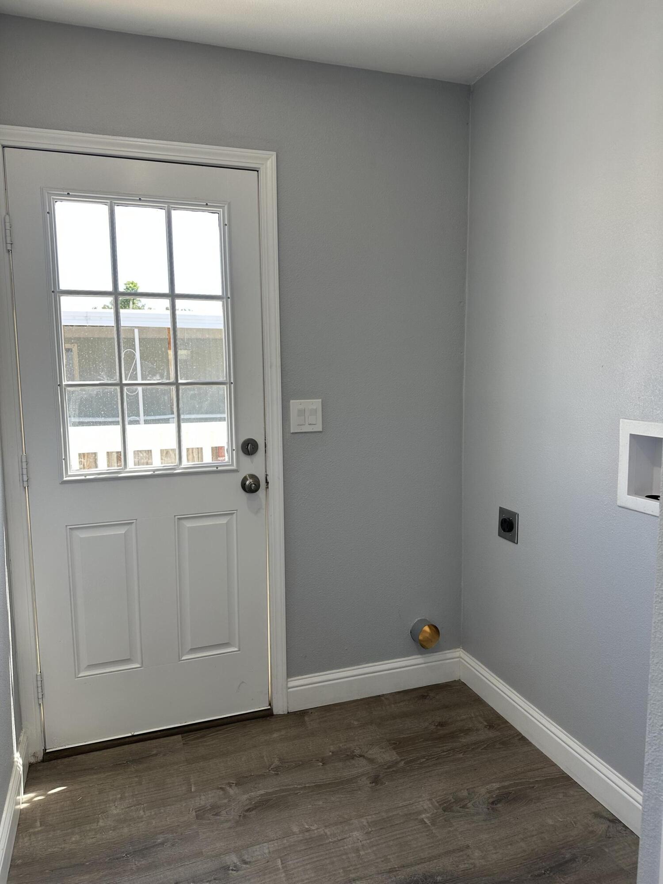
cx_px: 332
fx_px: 613
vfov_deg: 71.6
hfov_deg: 56.8
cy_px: 442
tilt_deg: -6.6
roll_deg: -0.5
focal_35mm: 24
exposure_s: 1/263
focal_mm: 6.86
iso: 80
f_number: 1.78
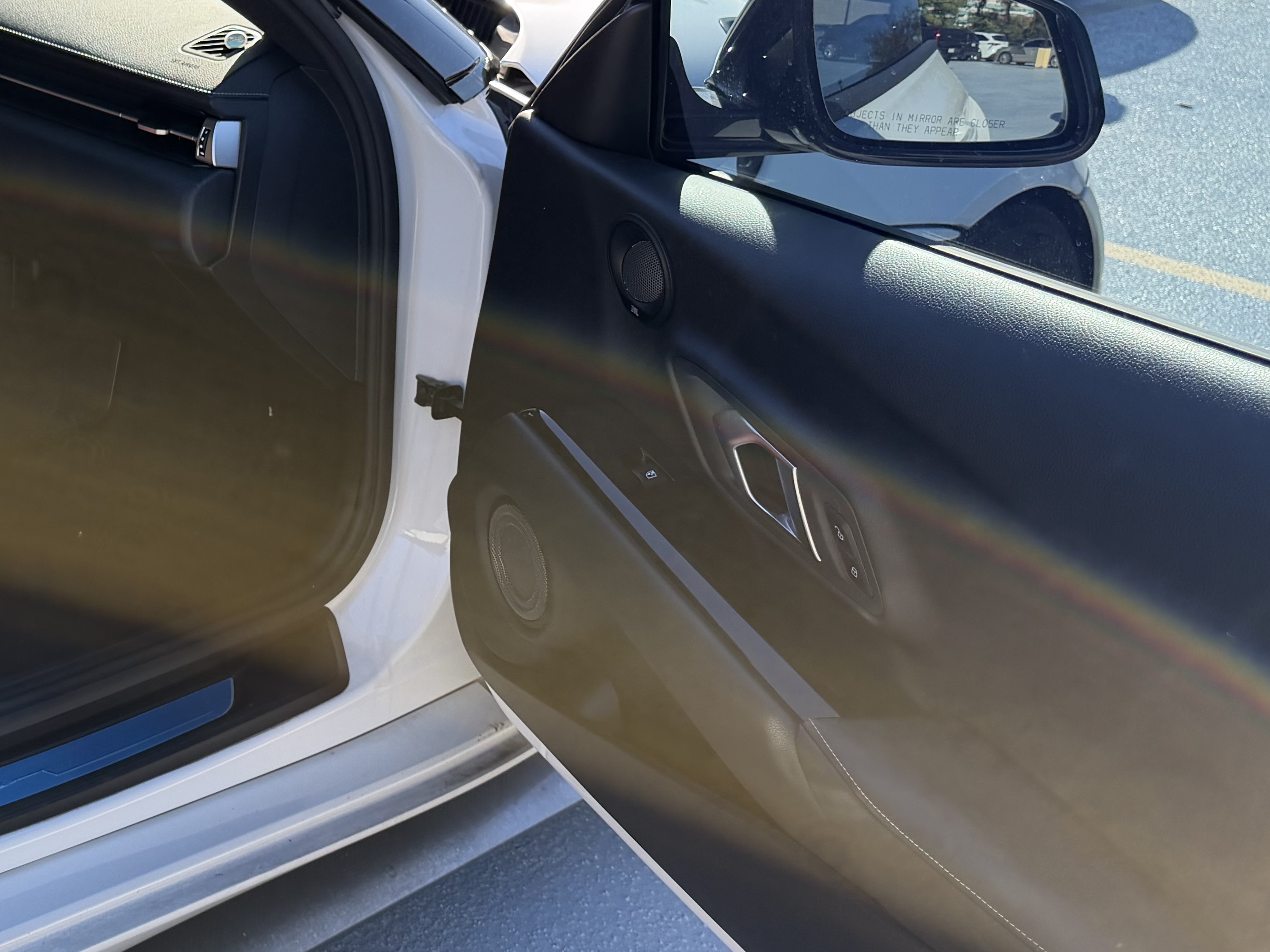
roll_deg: -3.5
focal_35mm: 49
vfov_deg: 29.7
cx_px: 91
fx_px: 1798
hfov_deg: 36.2
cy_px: 431
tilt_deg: -24.9
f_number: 1.78
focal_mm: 6.76
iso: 100
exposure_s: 1/1192
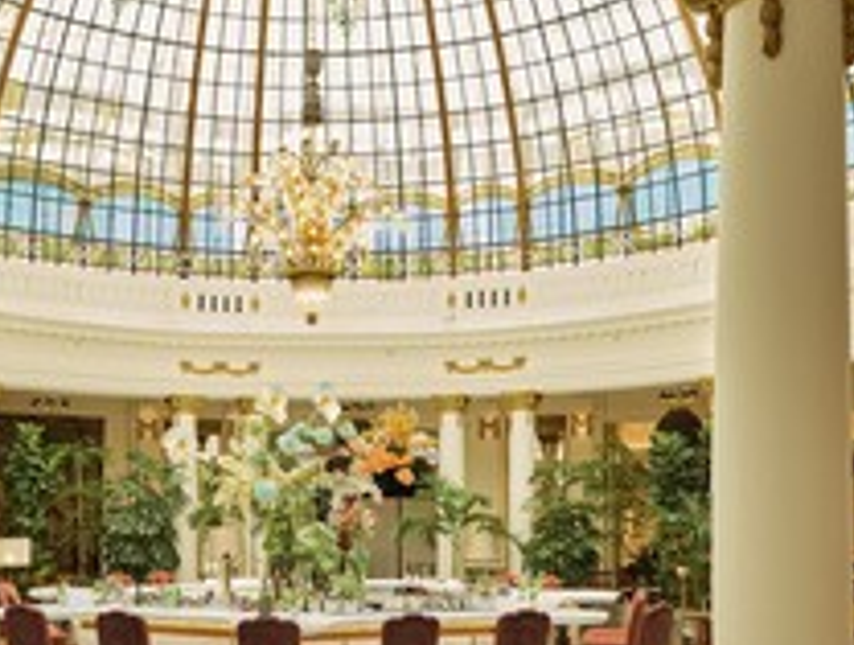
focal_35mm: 42
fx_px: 1039
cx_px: 316
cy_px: 520
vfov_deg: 33.4
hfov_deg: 44.3
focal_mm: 32
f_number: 8
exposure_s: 1/5
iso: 100
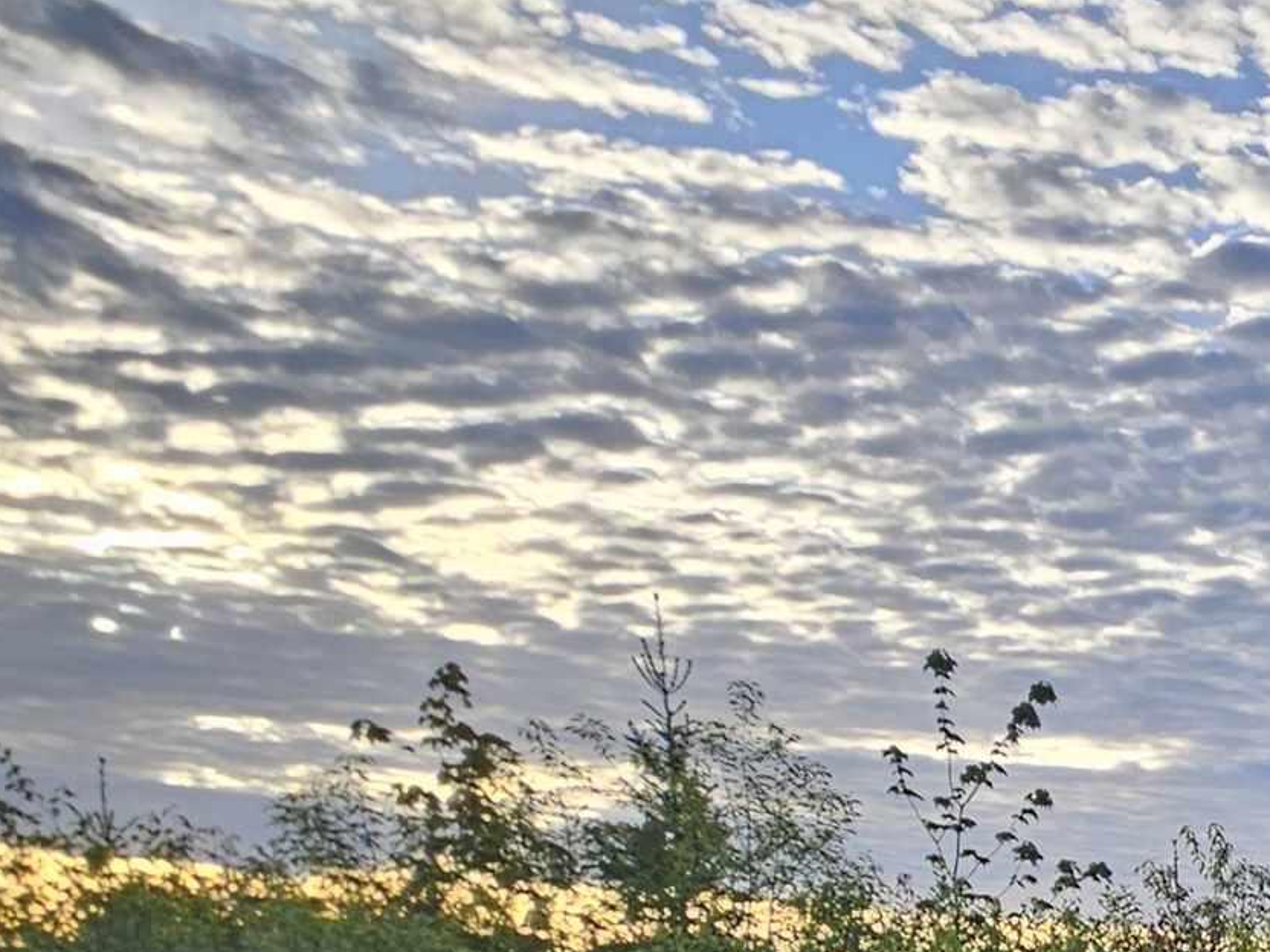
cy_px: 1289
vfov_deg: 25.4
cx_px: 2166
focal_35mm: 48
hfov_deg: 23.9
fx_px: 1761
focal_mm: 2.2
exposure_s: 1/525
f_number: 2.2
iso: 50
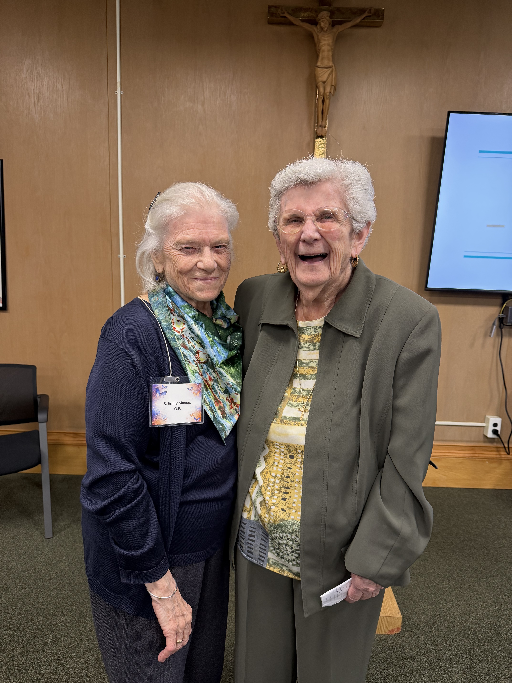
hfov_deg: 56.8
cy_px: 342
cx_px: 256
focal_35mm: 24
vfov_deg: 71.6
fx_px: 473
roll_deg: -1.5
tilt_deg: -9.3
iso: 200
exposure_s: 1/74
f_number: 1.78
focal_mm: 6.76
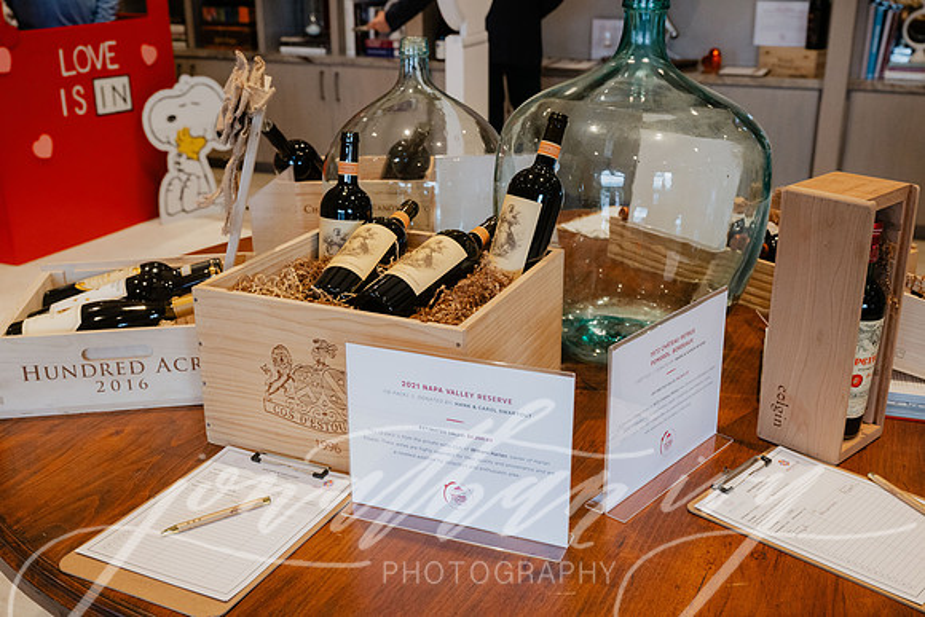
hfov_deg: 49.5
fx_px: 1002
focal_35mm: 39
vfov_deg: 34.2
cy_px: 308
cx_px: 462
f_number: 5.6
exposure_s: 1/160
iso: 1400
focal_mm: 39
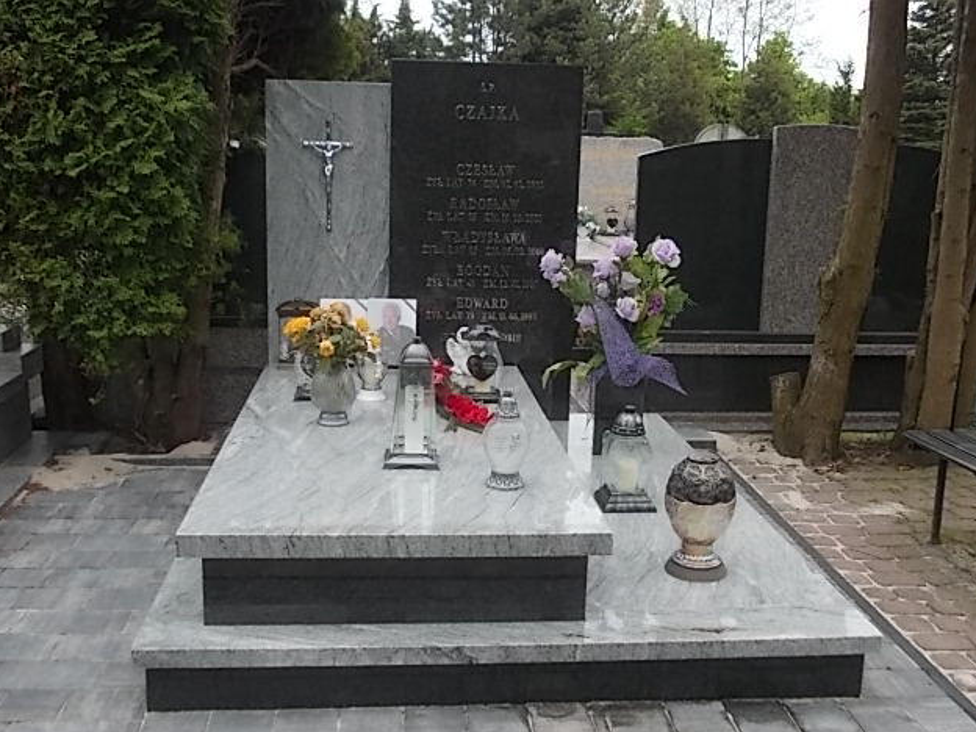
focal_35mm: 39
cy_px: 374
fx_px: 1100
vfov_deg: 36.8
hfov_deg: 47.9
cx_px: 494
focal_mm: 5.3
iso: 80
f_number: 3.1
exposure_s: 1/80
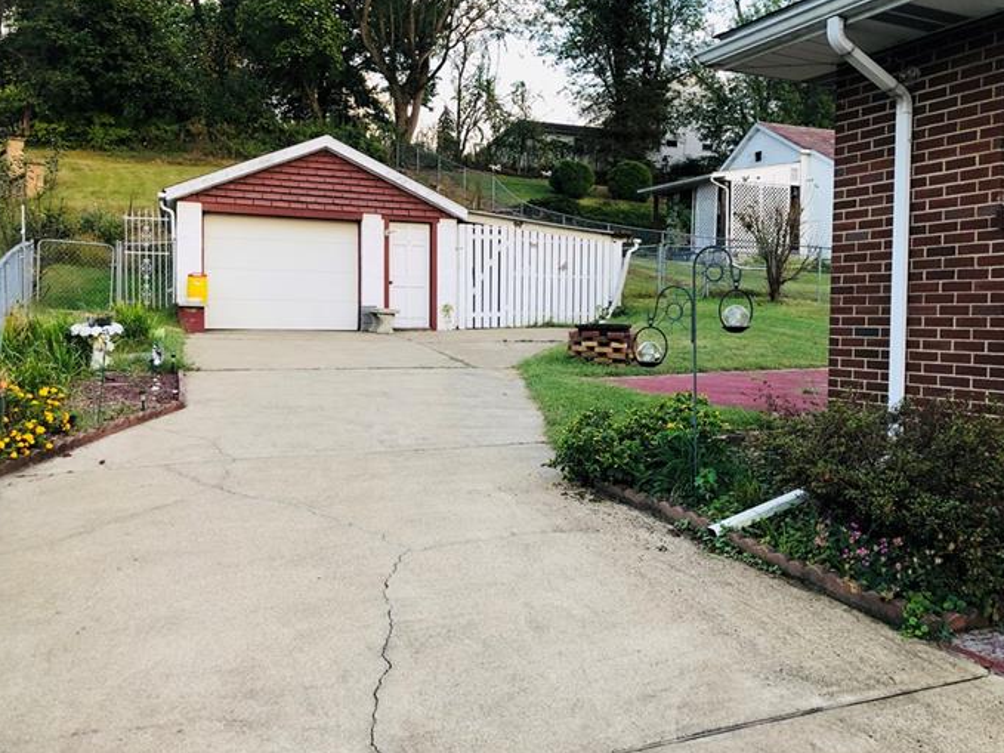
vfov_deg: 42.9
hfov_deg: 55.3
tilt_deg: -2.7
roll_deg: -0.2
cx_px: 531
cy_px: 358
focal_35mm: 33
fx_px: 957
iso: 25
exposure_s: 1/40
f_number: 1.8
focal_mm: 4
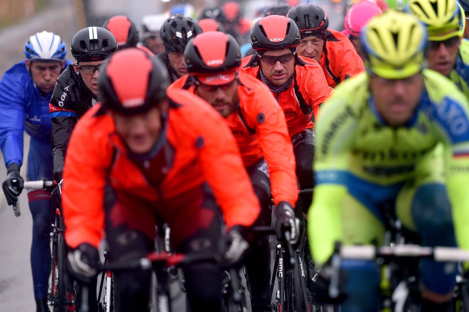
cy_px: 156
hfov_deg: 10.8
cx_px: 234
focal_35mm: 190
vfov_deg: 7.2
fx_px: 2474
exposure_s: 1/1250
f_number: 2.8
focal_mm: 190
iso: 800
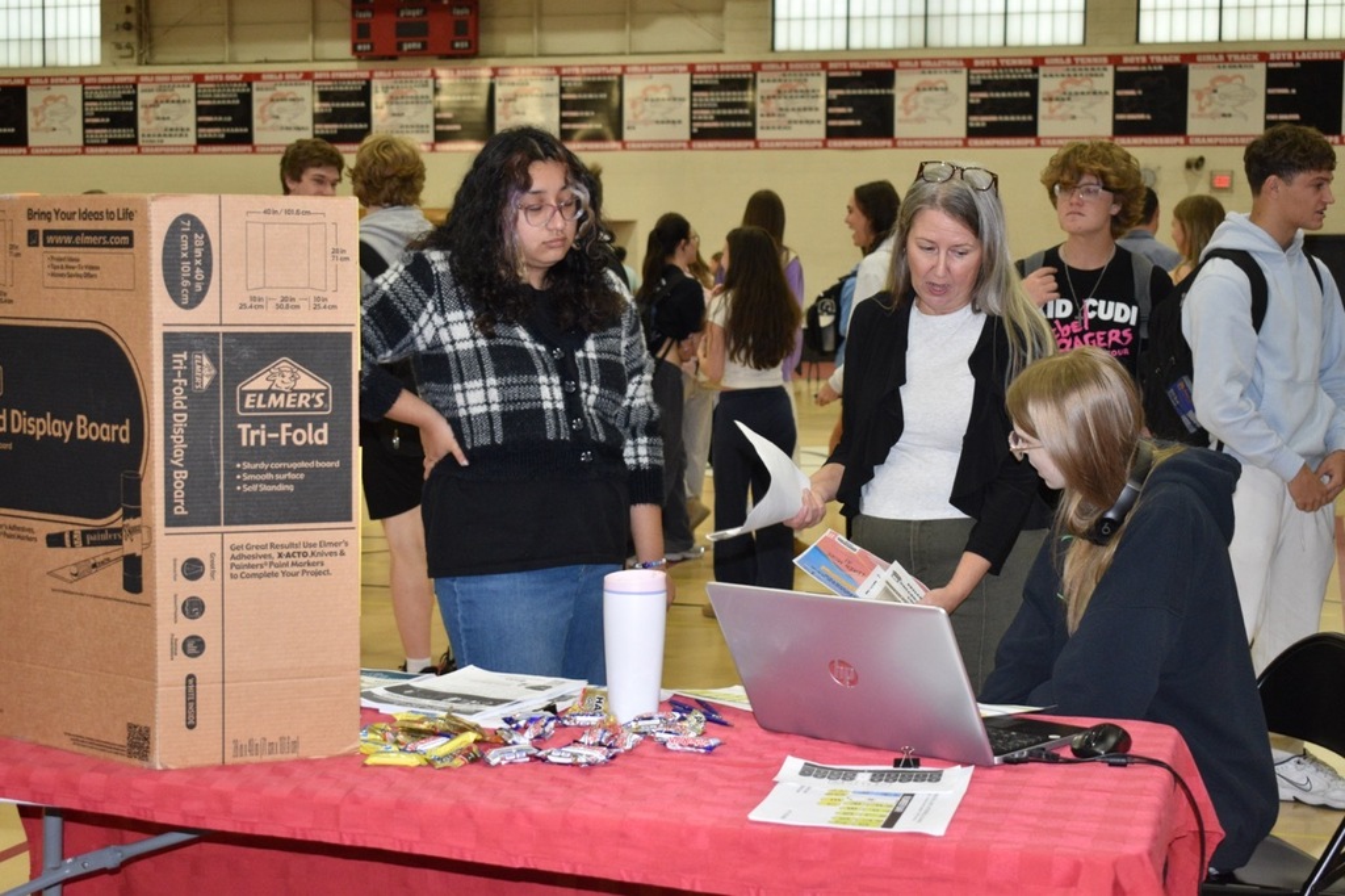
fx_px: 2017
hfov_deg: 36.9
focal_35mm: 54
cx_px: 672
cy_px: 448
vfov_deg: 25.0
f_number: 4.8
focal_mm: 36
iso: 1100
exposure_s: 1/125
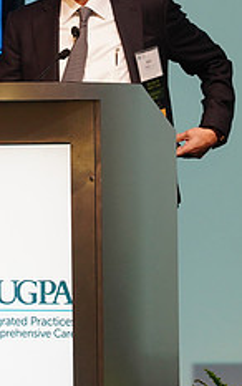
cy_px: 173
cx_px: 30
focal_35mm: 266
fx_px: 2802
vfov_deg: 7.9
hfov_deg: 4.9
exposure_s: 1/125
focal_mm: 105
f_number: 5.6
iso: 1600
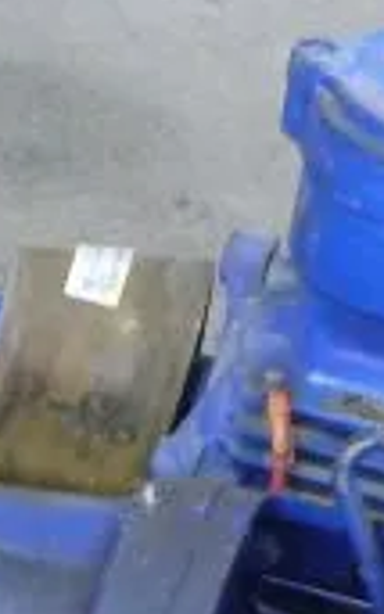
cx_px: -341
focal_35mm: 139
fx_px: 2326
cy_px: 980
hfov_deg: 9.0
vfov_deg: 13.9
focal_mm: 4.9
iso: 400
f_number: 3.3
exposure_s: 1/4
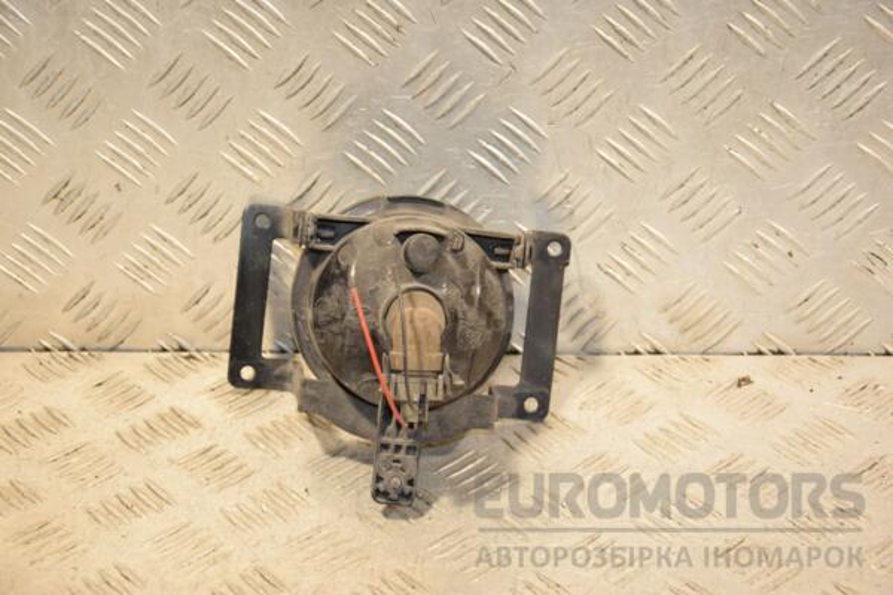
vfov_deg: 15.7
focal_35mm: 87
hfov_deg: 23.4
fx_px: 2158
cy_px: 298
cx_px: 446
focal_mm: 58
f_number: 5.6
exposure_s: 1/200
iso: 800
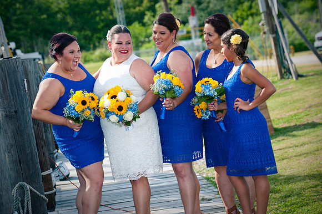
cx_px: 161
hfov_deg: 14.7
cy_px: 107
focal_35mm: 140
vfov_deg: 9.8
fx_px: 1251
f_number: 5.6
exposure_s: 1/250
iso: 100
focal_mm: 140
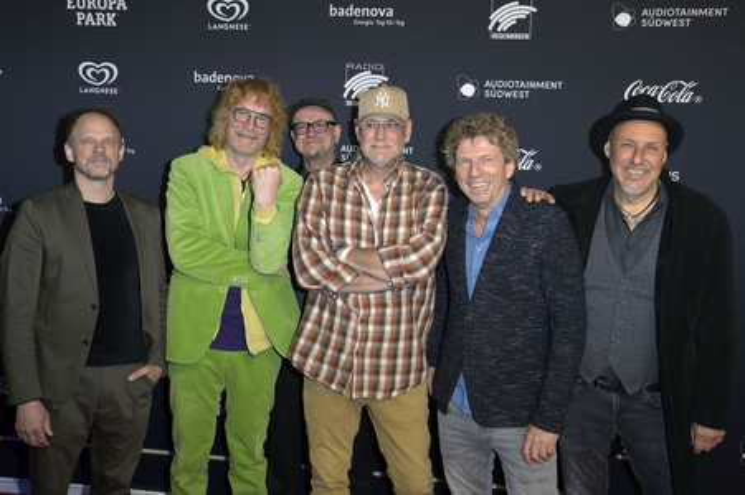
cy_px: 248
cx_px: 372
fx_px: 724
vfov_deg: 37.8
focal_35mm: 35
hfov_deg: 54.5
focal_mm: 35
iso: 800
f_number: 5.6
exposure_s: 1/250
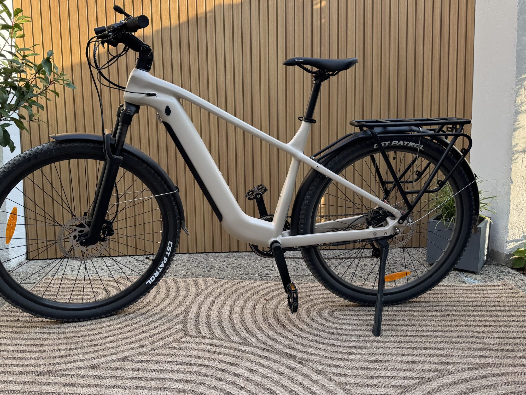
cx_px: 239
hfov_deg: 63.3
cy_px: 182
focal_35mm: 28
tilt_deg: -7.4
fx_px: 426
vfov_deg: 49.7
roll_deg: +0.7
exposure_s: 1/439
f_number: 1.78
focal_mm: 6.76
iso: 80
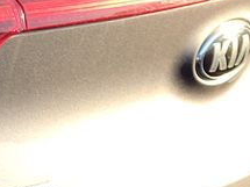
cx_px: -580
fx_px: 1292
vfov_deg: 8.3
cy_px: 129
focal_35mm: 179
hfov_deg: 8.5
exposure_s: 1/193
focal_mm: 6.7
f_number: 1.8
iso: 50
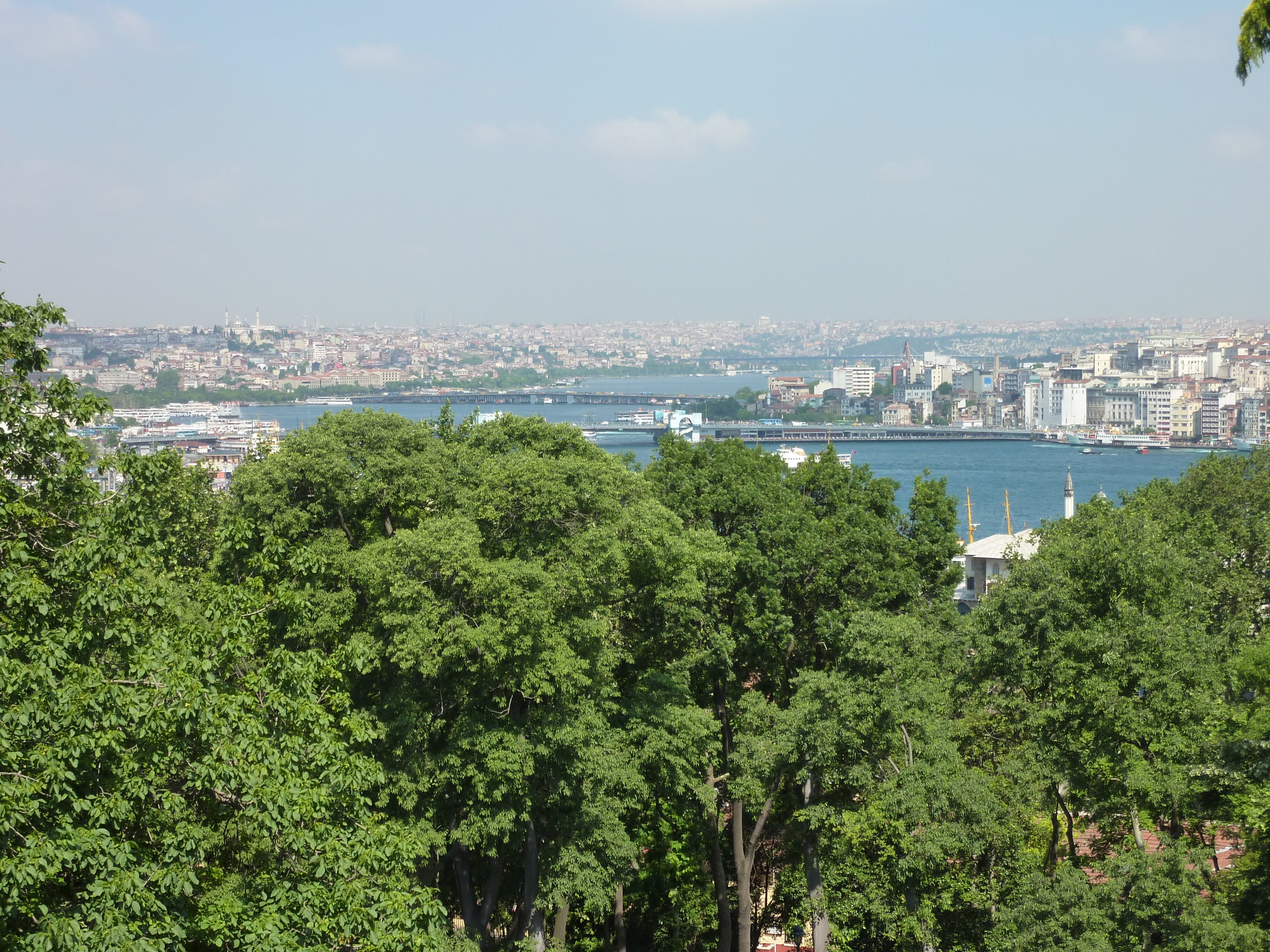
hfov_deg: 32.7
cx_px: 635
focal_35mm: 59
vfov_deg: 24.8
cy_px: 476
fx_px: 2165
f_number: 4.5
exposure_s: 1/500
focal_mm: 9.7
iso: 125
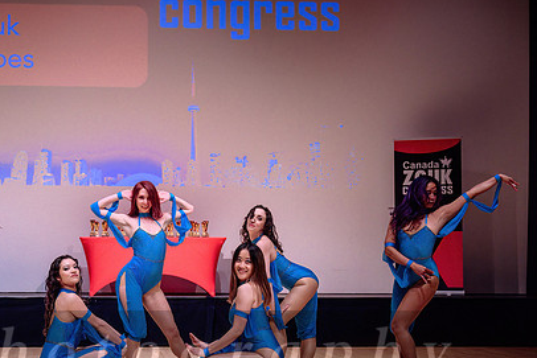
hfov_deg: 30.9
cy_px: 207
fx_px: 955
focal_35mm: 64
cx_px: 138
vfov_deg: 21.2
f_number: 2.8
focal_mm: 39
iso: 1600
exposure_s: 1/500
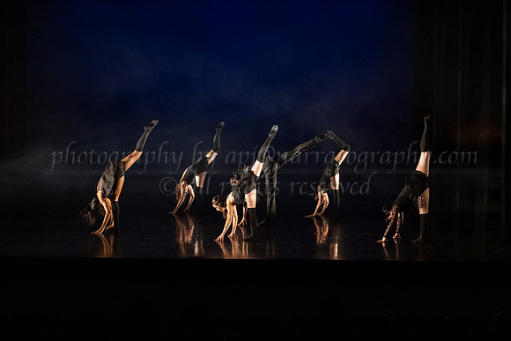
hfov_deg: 33.9
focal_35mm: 59
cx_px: 256
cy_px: 194
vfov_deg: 23.0
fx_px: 838
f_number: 3.2
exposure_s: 1/400
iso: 4000
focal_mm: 52
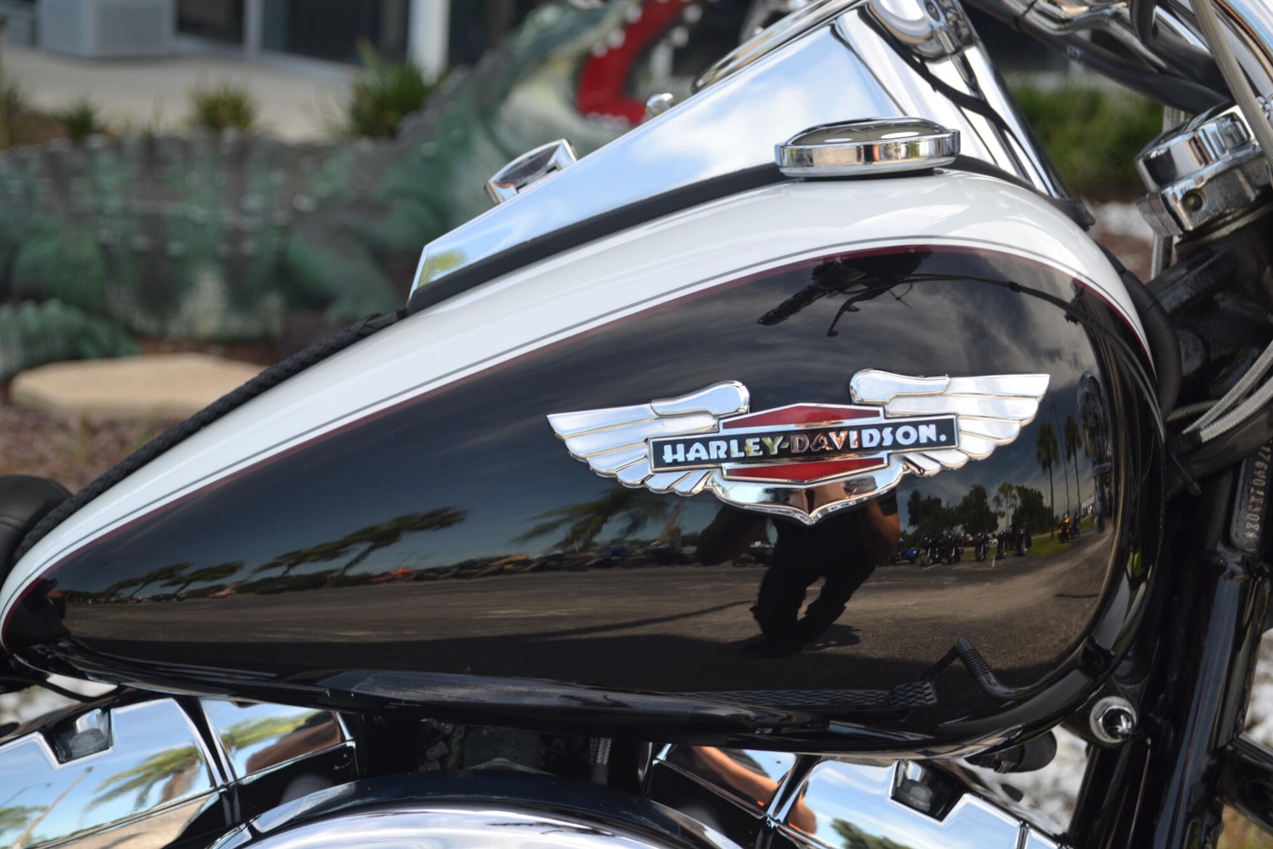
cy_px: 424
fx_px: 2015
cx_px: 636
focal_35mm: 57
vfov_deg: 23.8
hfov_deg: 35.1
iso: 100
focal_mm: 38
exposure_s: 1/160
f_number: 5
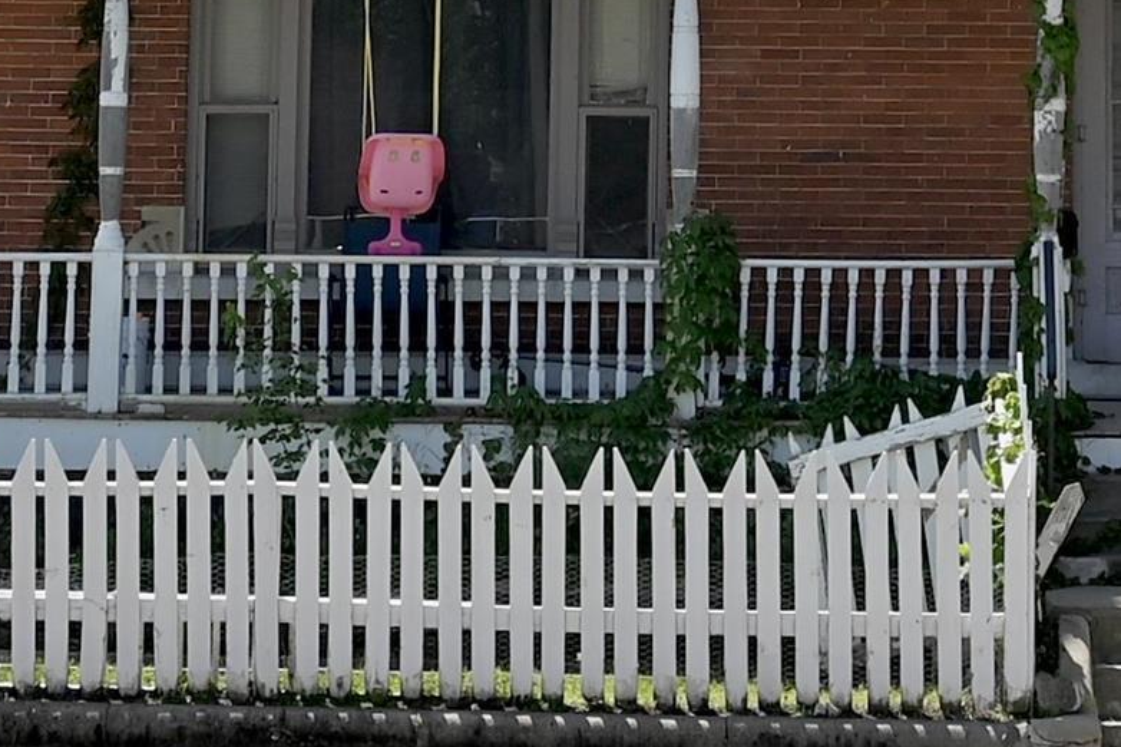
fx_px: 5012
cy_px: -537
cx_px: 807
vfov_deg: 8.3
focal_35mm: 161
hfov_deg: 12.7
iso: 160
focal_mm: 27.5
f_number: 8
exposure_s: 1/400
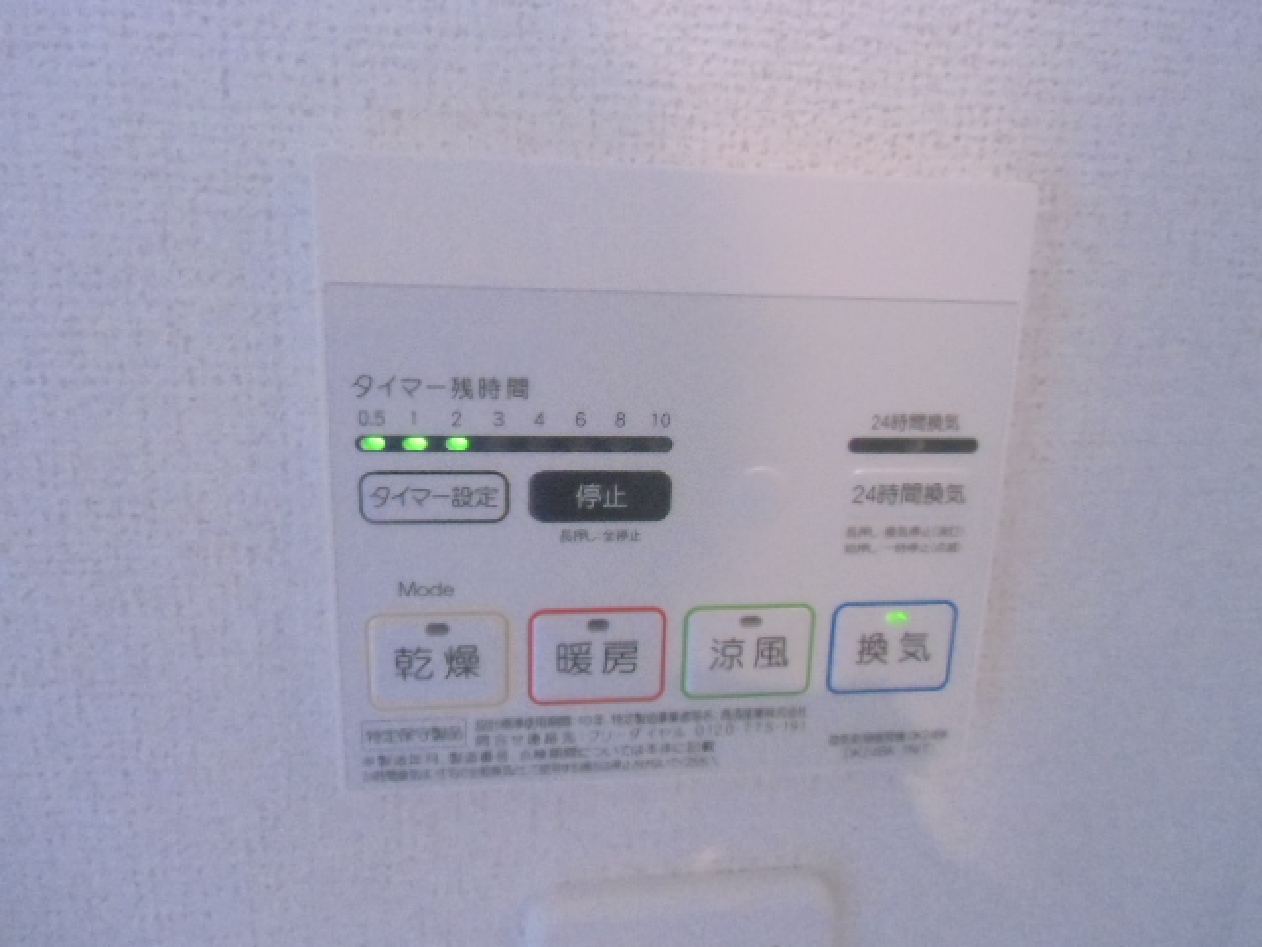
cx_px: 631
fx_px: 875
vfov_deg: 56.8
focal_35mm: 24
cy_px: 474
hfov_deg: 71.6
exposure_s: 1/60
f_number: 3
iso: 800
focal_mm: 4.24
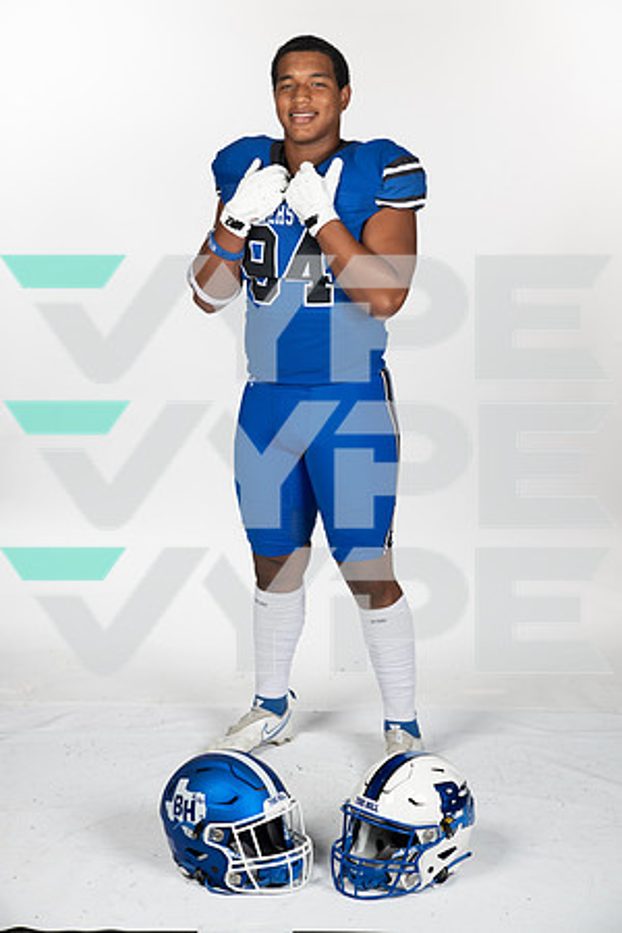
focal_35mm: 65
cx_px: 311
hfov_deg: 20.9
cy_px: 466
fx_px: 1684
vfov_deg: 31.0
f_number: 7.1
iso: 250
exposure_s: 1/400
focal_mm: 65
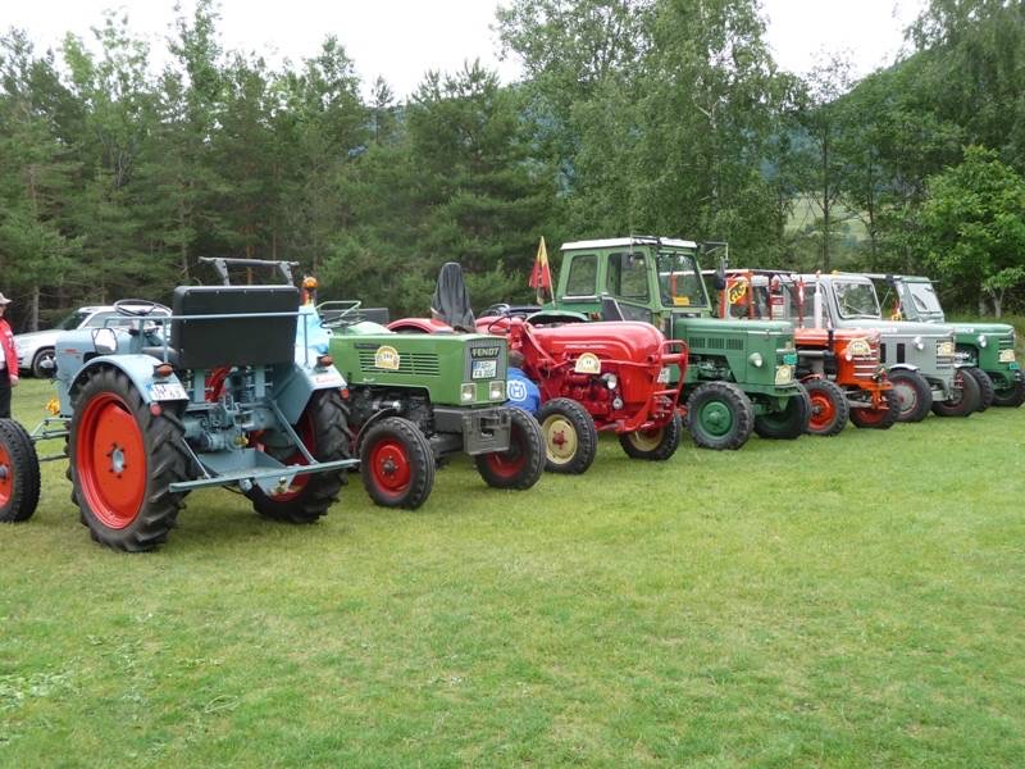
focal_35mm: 40
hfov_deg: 46.8
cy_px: 384
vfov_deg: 36.0
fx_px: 1184
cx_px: 512
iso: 100
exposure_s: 1/125
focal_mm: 6.7
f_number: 3.9
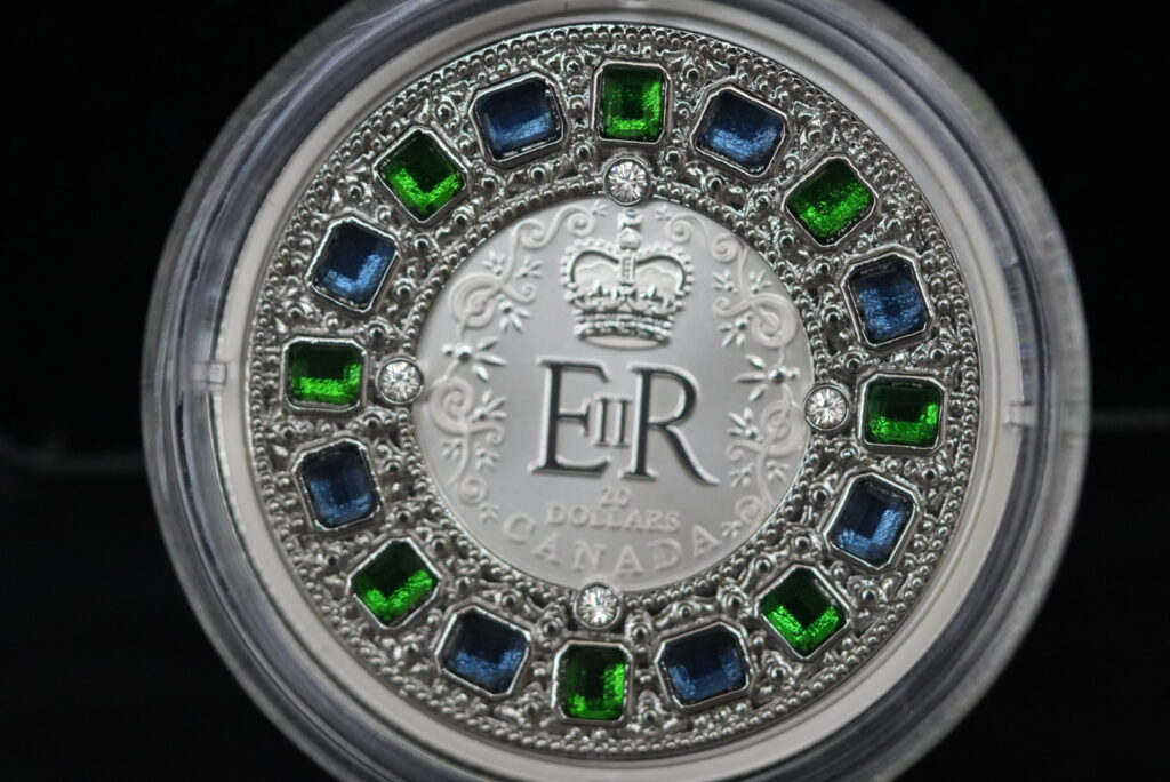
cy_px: 391
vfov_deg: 10.2
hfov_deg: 15.2
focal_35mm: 135
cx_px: 585
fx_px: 4390
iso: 1600
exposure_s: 1/160
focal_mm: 90
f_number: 3.2
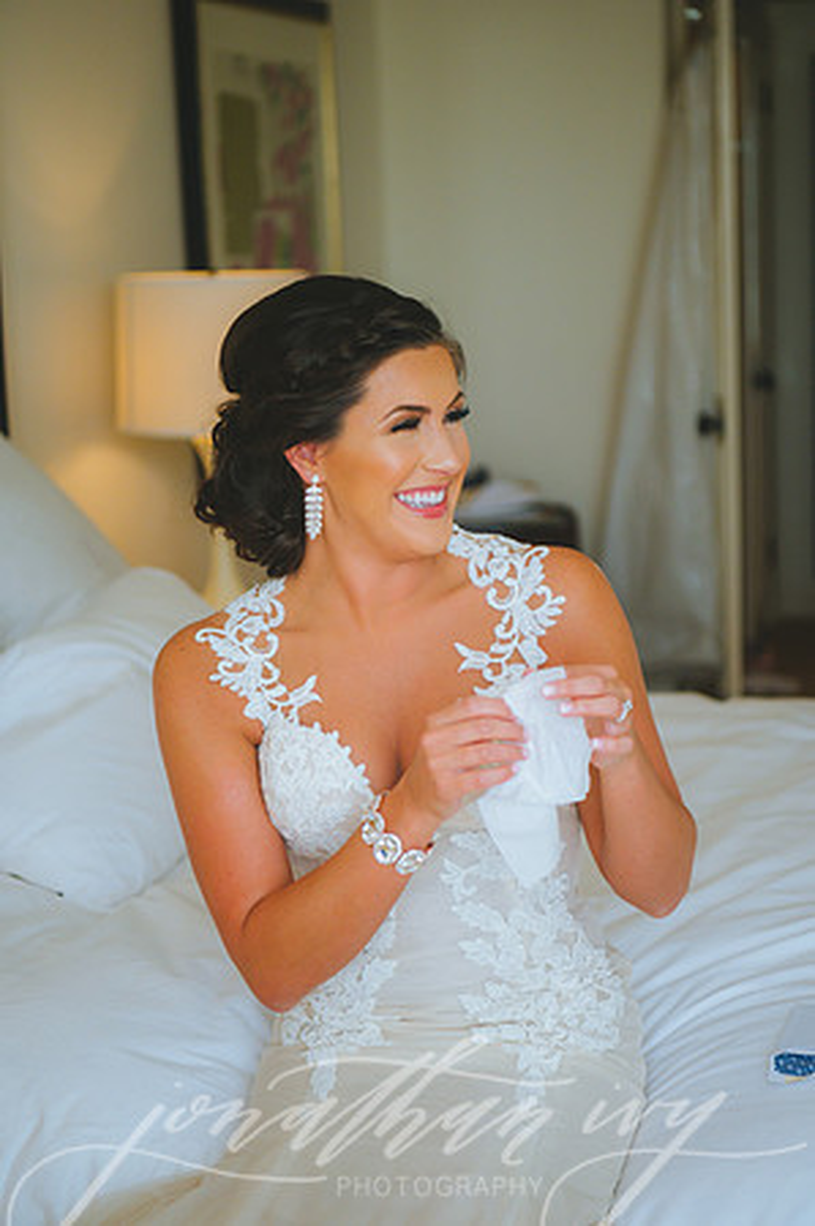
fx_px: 2110
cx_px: 408
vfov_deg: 32.4
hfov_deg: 21.9
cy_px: 613
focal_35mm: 62
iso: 640
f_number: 2.8
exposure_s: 1/800
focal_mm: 62
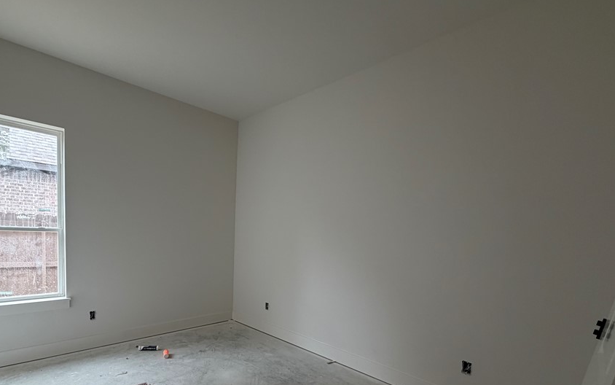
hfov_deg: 90.4
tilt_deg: -3.3
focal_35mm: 18
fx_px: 302
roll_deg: -1.0
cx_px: 260
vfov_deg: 63.5
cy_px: 254
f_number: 2.2
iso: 125
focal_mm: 2.22
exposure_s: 1/121
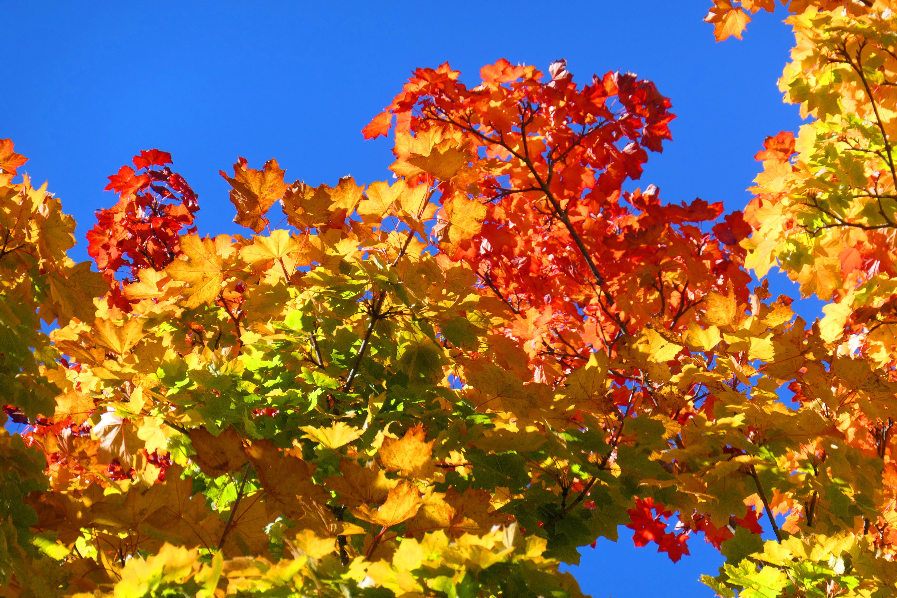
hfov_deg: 7.8
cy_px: 299
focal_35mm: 263
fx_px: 6553
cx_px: 448
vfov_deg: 5.2
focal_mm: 96.4
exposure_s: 1/160
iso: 125
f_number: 8
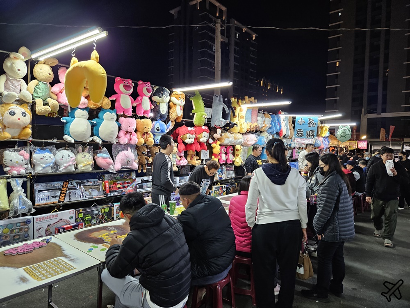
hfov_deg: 73.9
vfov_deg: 58.9
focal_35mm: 23
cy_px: 154
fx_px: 272
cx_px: 205
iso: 200
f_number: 1.8
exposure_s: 1/120
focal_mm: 5.4
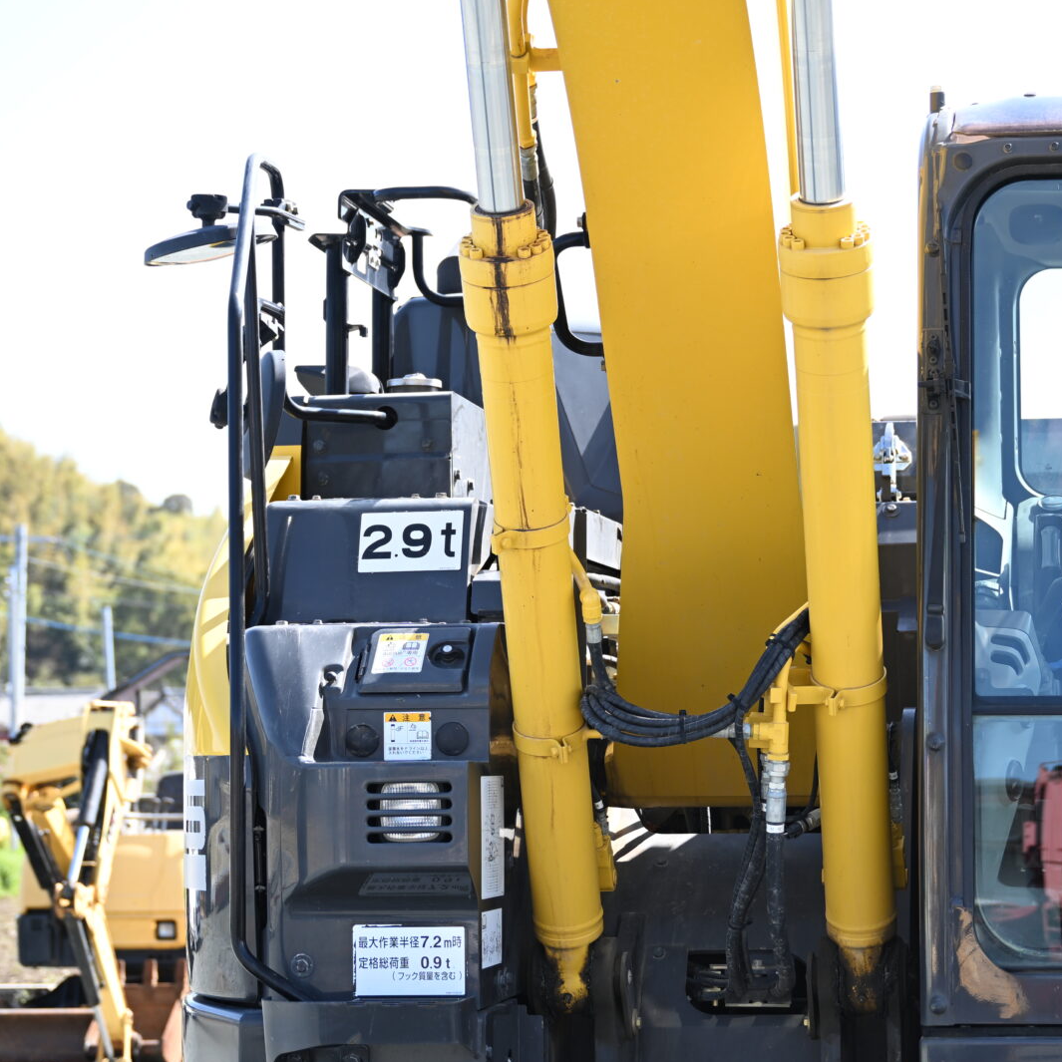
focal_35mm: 96
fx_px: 3332
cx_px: 701
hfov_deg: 18.1
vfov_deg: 18.1
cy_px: 474
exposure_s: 1/320
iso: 64
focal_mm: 47
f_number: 2.8
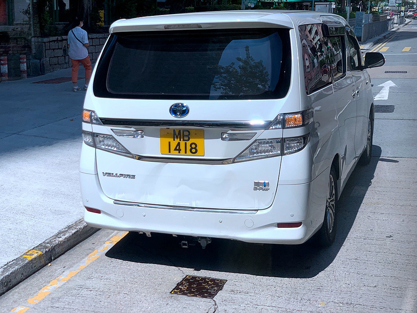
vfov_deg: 28.0
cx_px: 208
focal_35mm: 52
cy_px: 156
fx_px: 626
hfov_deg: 36.8
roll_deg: -2.3
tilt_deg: -6.3
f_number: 2.4
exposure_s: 1/1115
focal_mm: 6
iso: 16
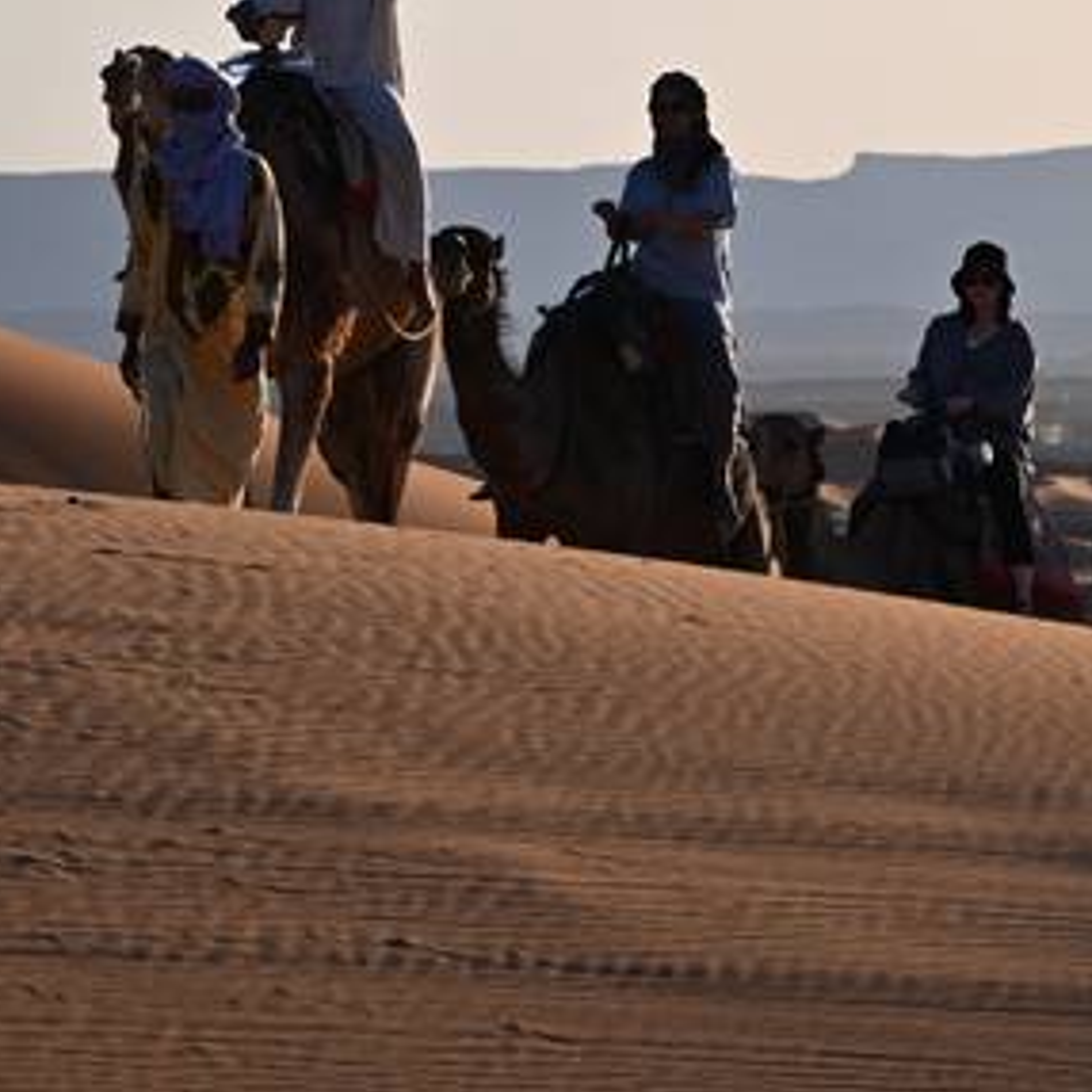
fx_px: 16025
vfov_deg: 3.9
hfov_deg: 3.9
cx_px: 916
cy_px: 241
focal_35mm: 449
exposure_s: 1/500
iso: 100
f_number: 5.6
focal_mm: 140
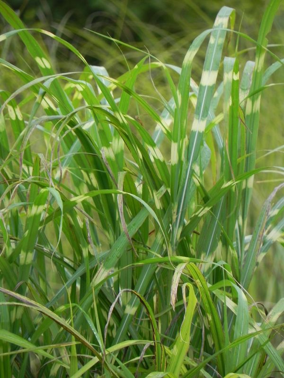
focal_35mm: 550
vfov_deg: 3.6
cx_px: 142
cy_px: 189
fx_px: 6016
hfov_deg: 2.7
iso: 160
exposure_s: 1/60
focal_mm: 97.8
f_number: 5
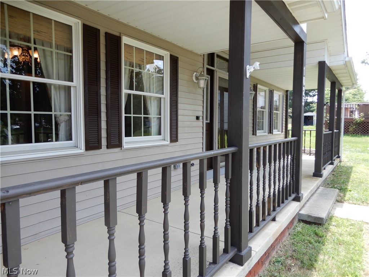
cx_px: 184
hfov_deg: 71.6
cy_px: 138
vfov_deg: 56.8
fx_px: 256
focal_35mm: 24
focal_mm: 4.3
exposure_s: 1/125
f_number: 3.4
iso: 80
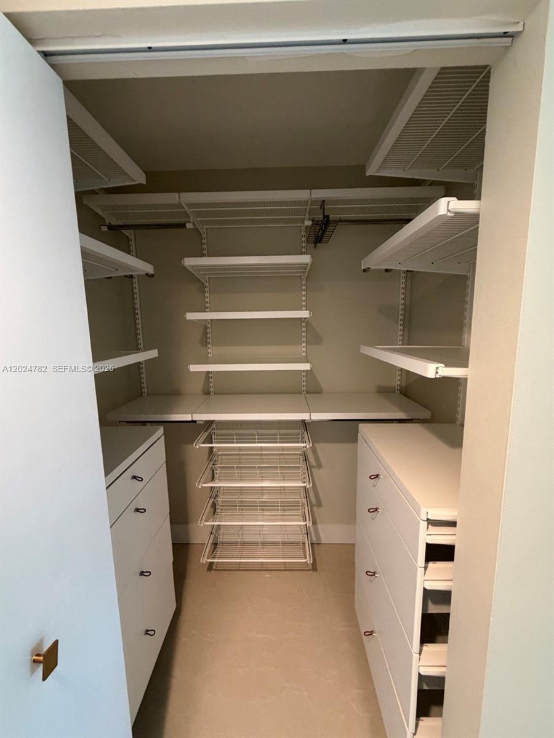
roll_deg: +0.8
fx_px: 299
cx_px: 277
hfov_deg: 85.7
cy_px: 369
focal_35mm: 14
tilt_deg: -7.0
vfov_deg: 102.1
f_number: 2.2
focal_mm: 2.22
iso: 250
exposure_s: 1/60
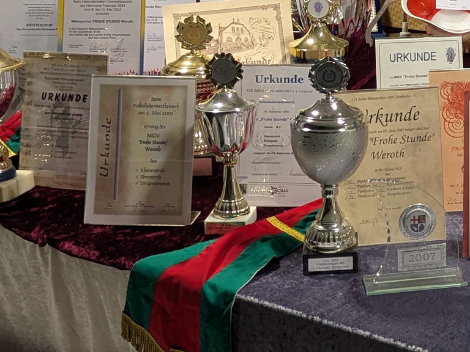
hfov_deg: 23.0
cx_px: 520
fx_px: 1086
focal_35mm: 80
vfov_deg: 18.1
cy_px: 22
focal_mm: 6.81
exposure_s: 1/25
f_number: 1.85
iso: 163
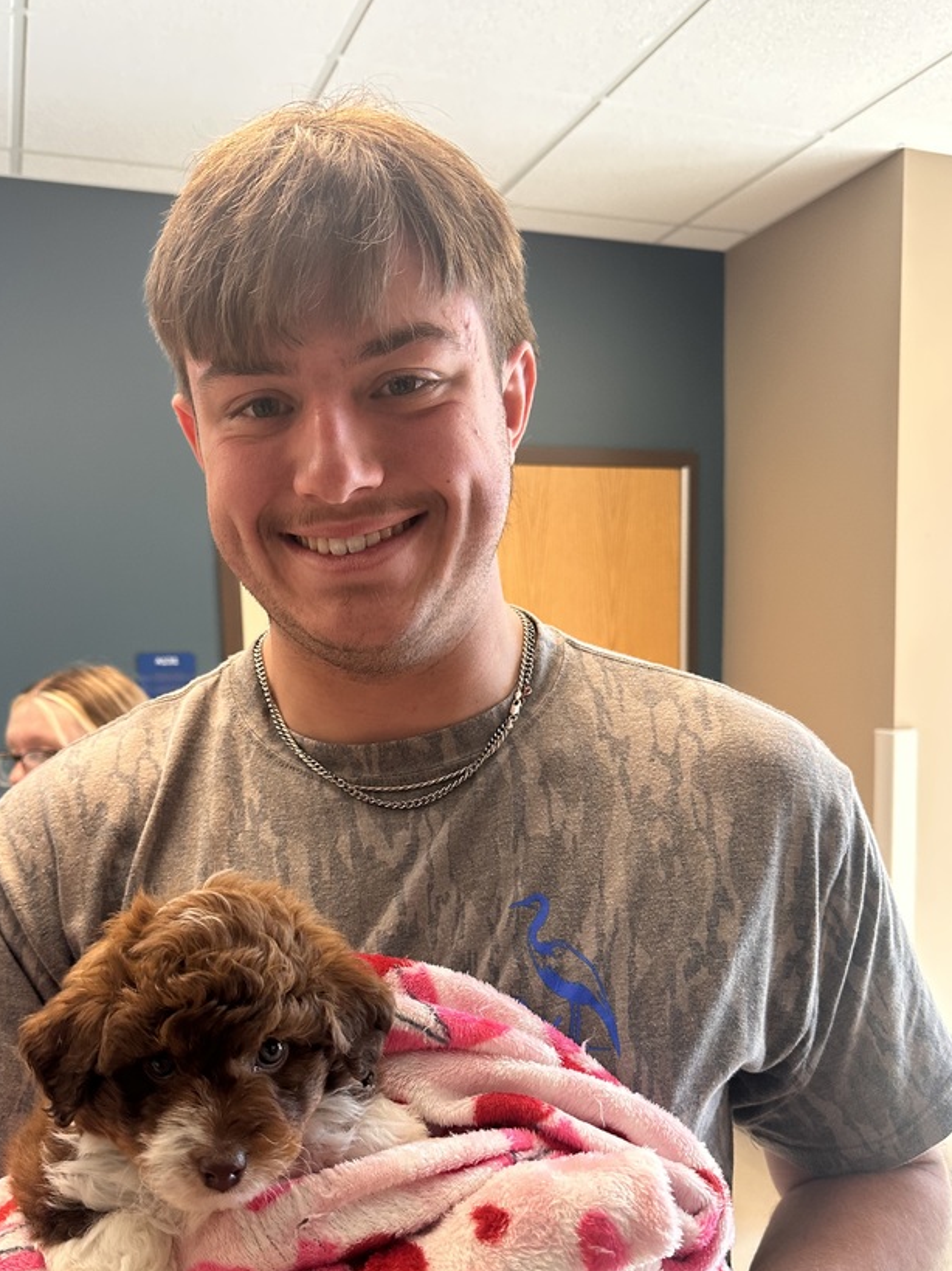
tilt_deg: -4.7
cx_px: 416
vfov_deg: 59.4
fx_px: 1100
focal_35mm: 30
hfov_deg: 46.7
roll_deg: +0.0
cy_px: 777
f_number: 1.78
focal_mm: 6.86
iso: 200
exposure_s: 1/60
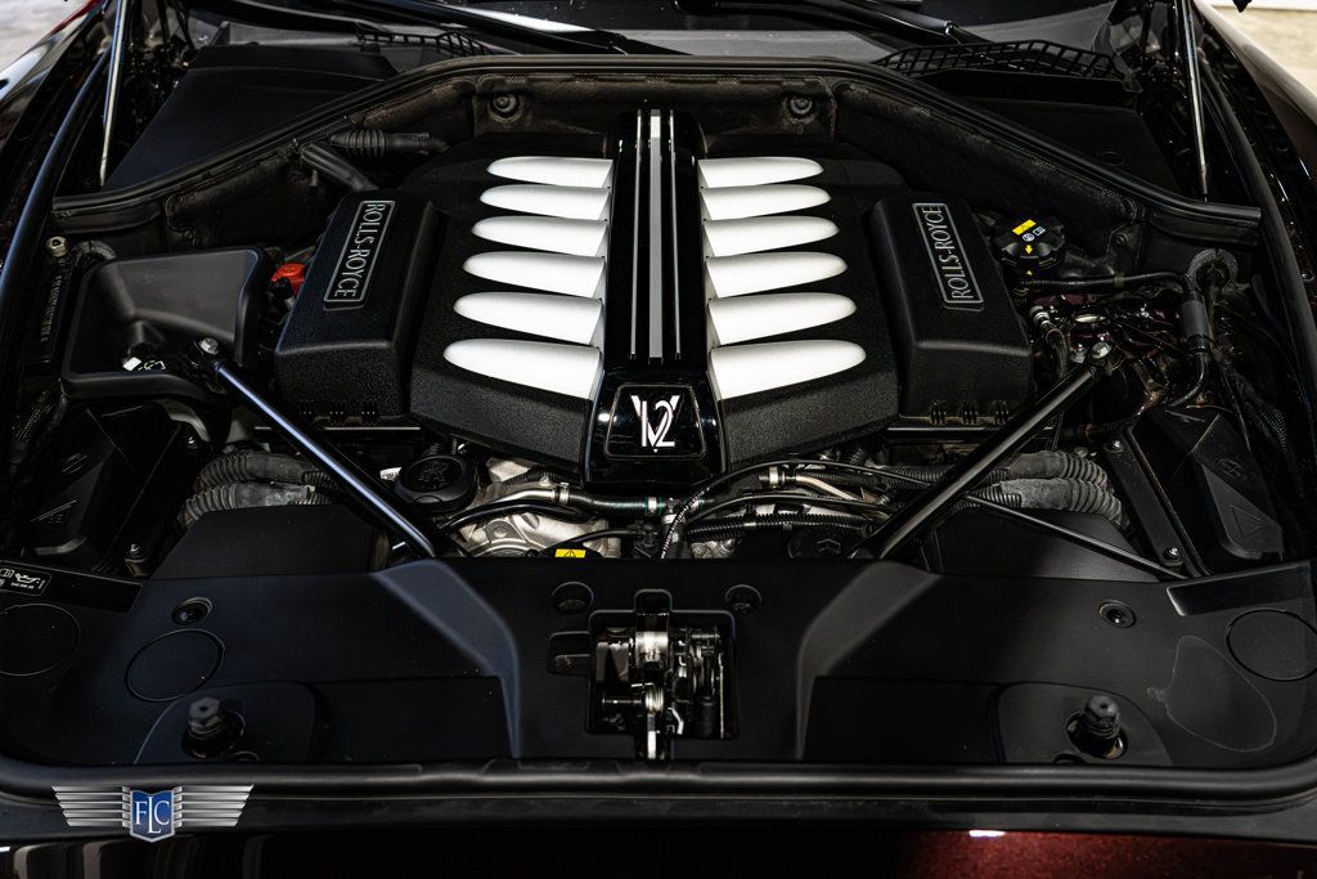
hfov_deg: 59.5
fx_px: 1152
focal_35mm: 31
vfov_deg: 41.5
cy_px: 347
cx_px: 658
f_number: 4
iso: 1250
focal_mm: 26
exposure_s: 1/100
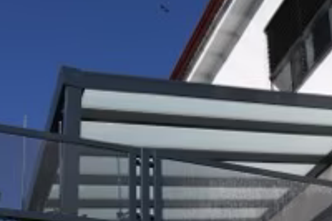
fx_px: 599
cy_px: 268
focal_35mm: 65
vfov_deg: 19.6
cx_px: 289
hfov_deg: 29.9
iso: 50
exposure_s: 1/1368
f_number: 2.2
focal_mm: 3.83
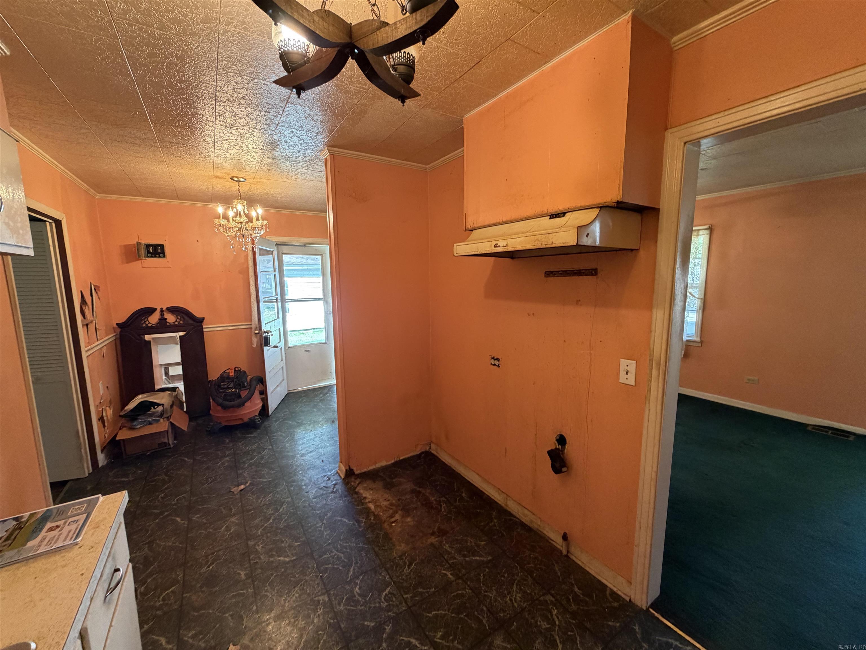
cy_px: 325
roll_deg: +1.2
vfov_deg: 85.7
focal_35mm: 14
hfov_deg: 102.1
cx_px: 433
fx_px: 350
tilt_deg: -6.9
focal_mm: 2.22
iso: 320
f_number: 2.2
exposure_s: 1/60
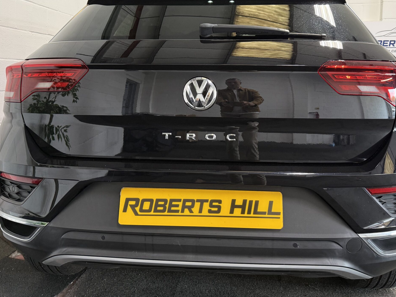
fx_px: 377
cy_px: 106
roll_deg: +0.1
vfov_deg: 42.5
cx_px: 209
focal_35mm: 33
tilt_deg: -4.8
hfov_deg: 55.3
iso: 250
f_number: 1.78
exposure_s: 1/50
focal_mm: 6.76
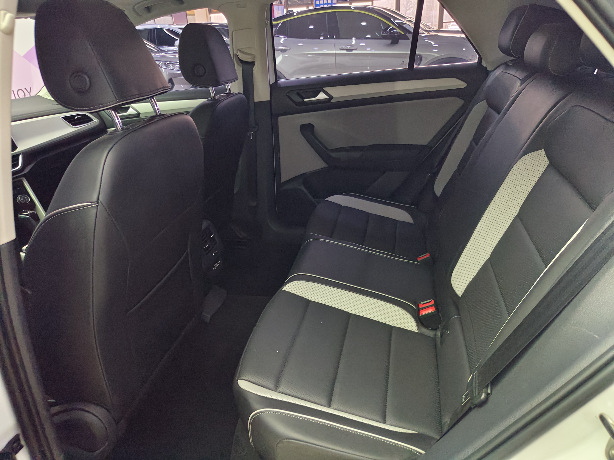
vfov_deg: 56.8
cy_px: 230
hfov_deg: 71.6
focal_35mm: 24
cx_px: 307
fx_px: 426
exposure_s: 1/33.3
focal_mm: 5.56
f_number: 1.88
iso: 97
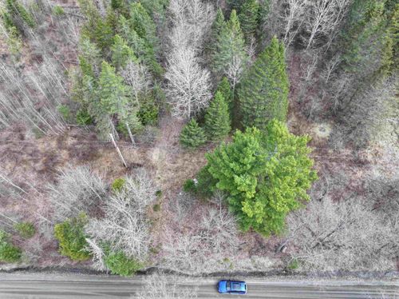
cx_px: 200
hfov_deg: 71.6
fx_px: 276
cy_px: 150
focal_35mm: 24
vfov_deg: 56.7
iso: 100
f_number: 2.8
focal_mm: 12.29
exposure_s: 1/400
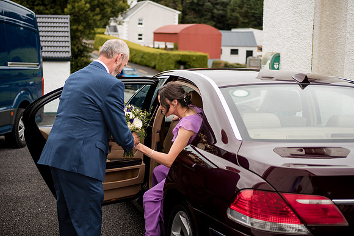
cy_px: 118
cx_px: 177
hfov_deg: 38.2
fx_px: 511
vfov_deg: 26.0
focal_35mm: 52
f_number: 1.8
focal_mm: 35
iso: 100
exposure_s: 1/1250
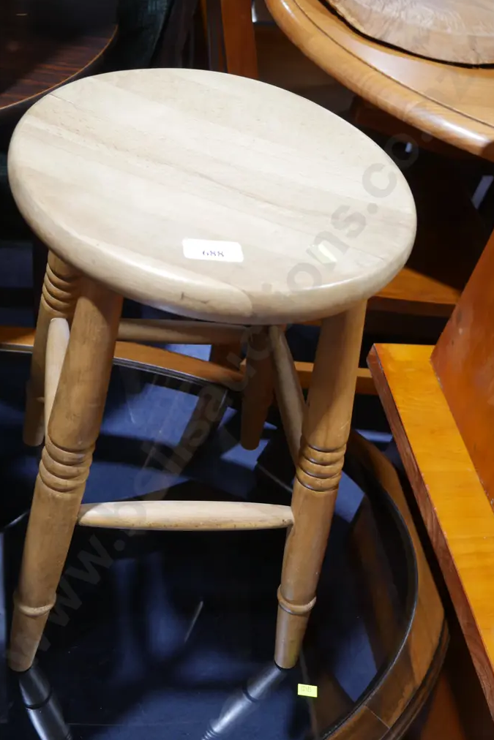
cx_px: 238
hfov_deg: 33.4
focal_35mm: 40
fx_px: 823
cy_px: 367
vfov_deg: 48.5
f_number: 4.1
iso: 640
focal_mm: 19
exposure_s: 1/60
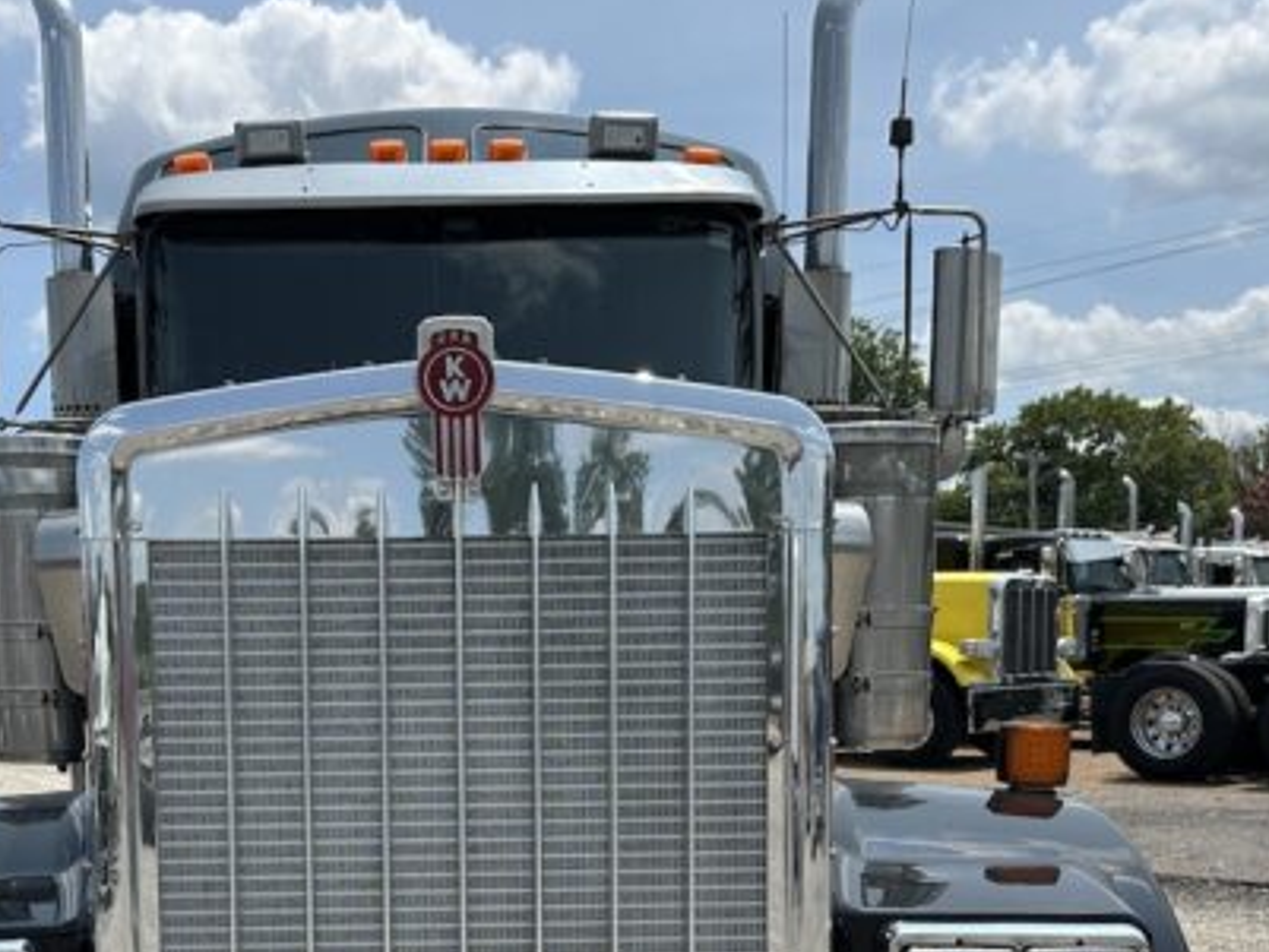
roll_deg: +1.4
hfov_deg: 41.0
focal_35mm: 46
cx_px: 497
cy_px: 791
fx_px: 1687
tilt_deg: -2.6
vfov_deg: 30.6
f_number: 1.78
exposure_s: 1/6623
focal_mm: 6.86
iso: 80
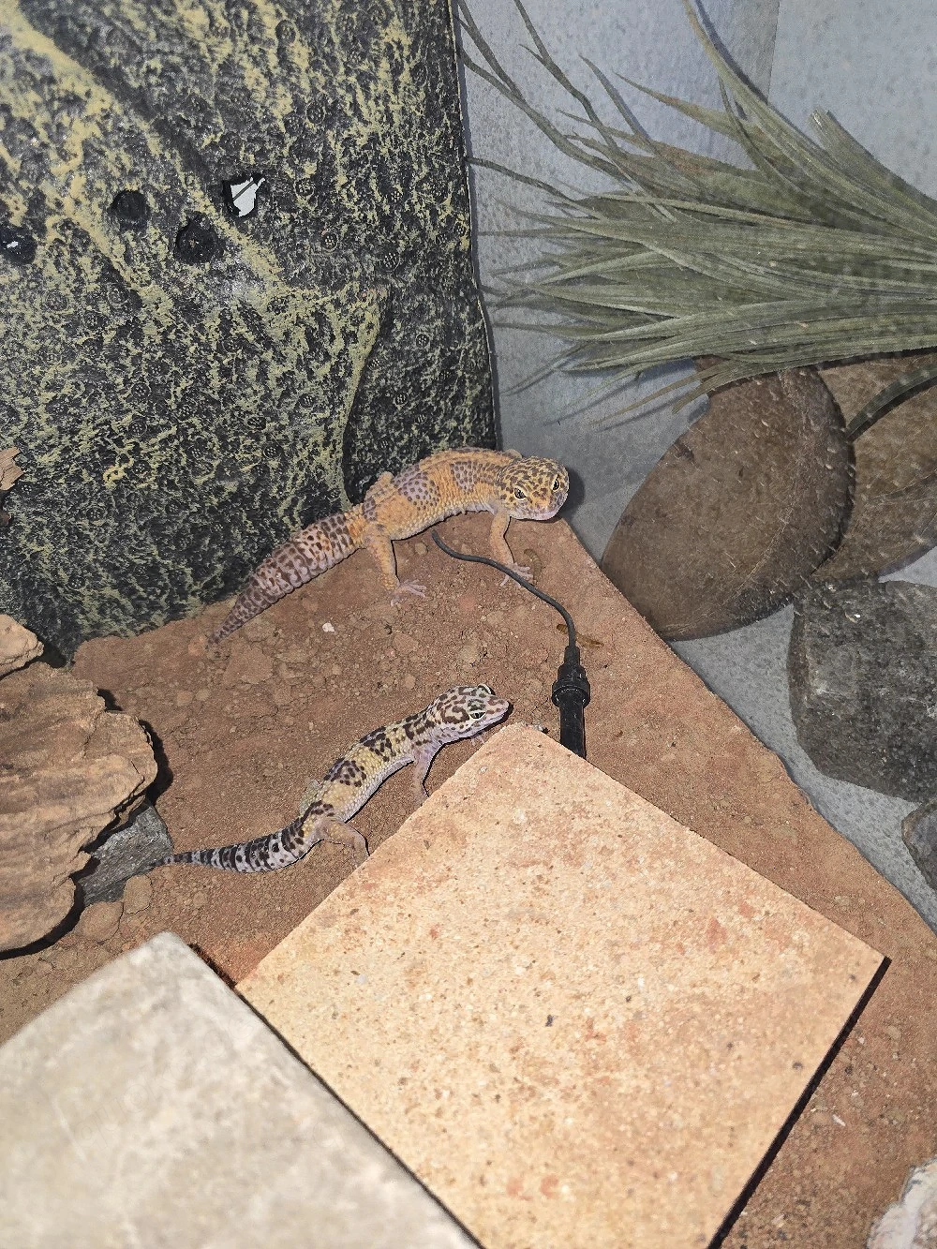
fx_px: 830
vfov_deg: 73.9
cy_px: 624
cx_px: 468
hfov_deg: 58.9
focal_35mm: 23
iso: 100
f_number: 1.7
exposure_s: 1/24
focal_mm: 6.3
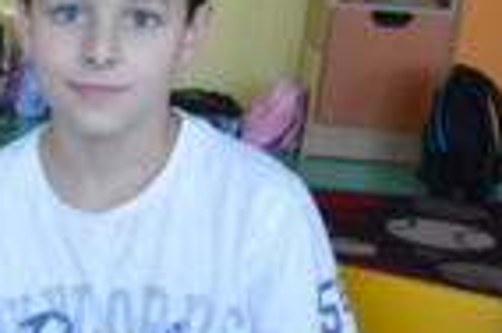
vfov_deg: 12.8
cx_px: -110
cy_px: 289
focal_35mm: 106
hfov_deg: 18.3
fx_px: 1475
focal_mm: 20
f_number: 3.8
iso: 400
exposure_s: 1/60
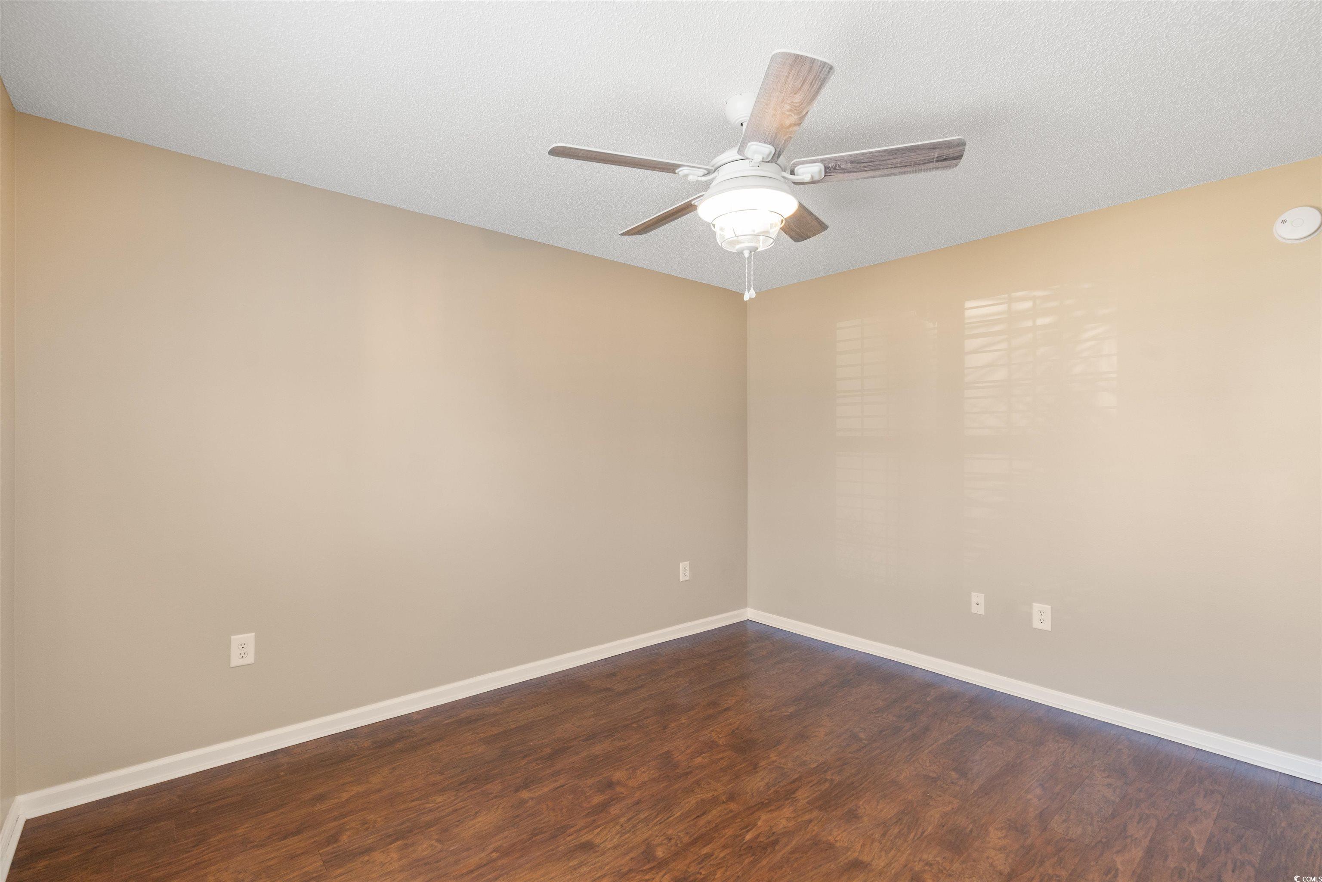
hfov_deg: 96.7
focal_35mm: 16
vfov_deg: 73.7
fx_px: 588
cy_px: 441
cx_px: 661
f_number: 7.1
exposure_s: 1/13
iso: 320
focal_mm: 16
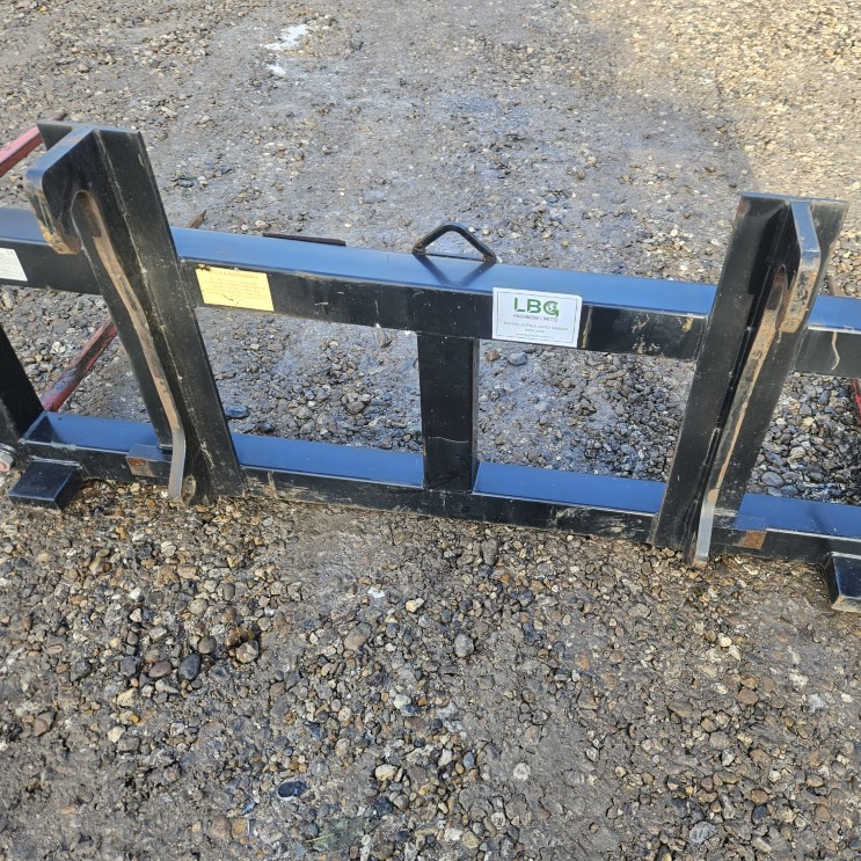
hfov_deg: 56.9
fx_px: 788
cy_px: 424
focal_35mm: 28
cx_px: 517
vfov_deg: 57.3
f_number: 1.8
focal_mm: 5.4
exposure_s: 1/100
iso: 32
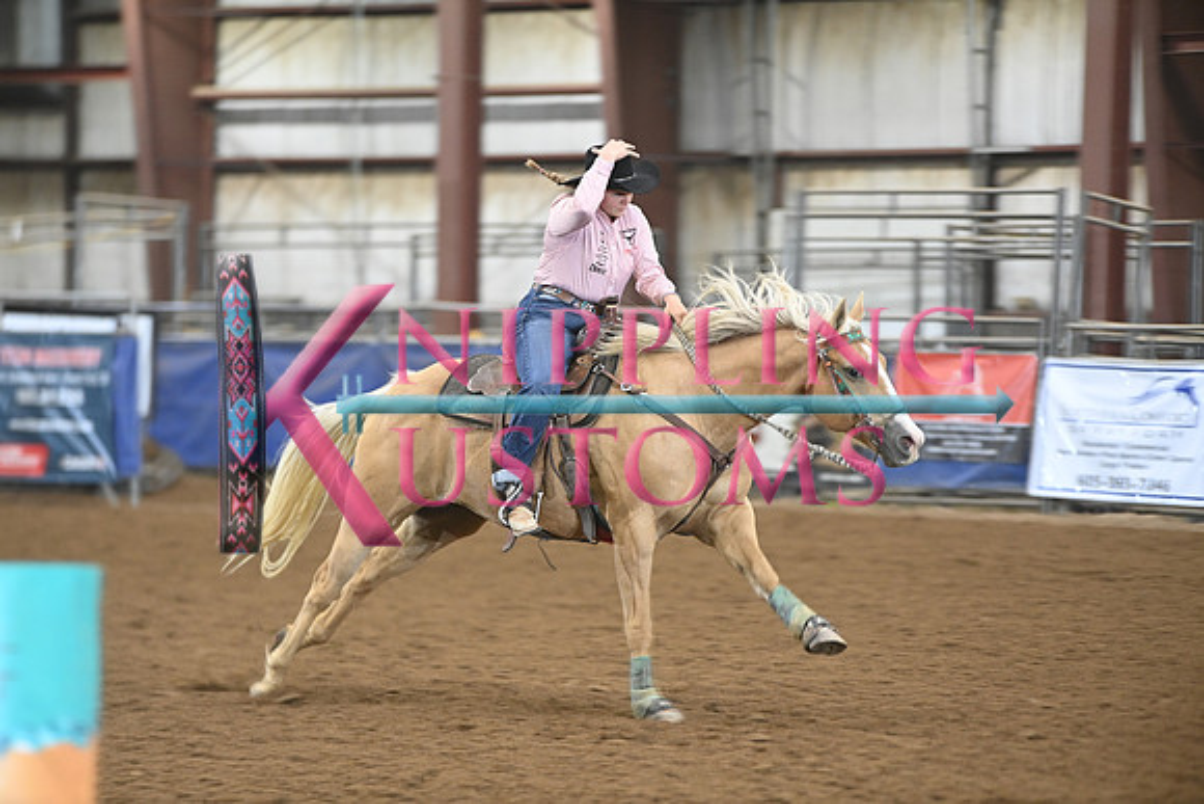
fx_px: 6690
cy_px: 402
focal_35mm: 200
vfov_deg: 6.9
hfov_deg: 10.3
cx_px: 602
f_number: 3.2
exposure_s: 1/250
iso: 3200
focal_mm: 200
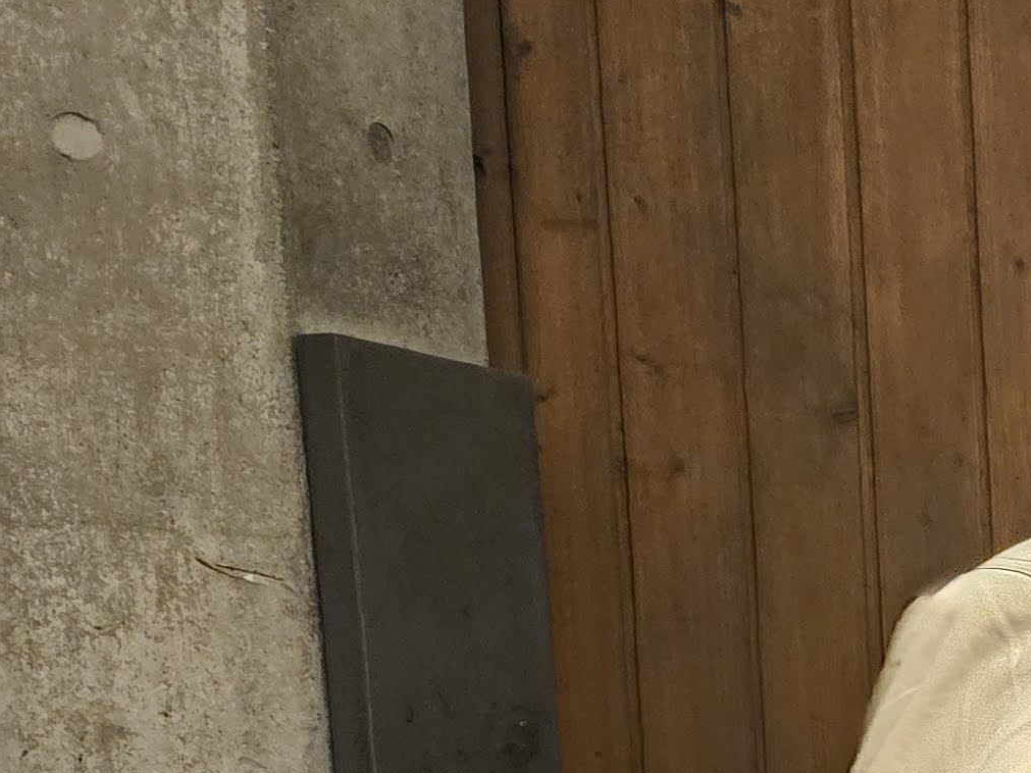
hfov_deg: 16.7
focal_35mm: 91
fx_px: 2710
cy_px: 1180
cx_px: 2006
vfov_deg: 15.0
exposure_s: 1/24
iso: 1250
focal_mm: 5.4
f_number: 1.8
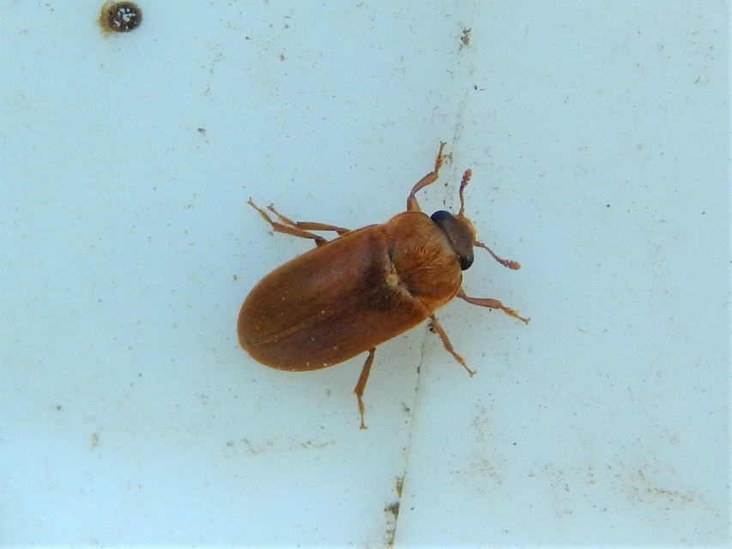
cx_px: 366
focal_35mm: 114
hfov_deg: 17.3
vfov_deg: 13.0
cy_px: 274
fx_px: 2411
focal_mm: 20.5
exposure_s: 1/250
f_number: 4.6
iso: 180
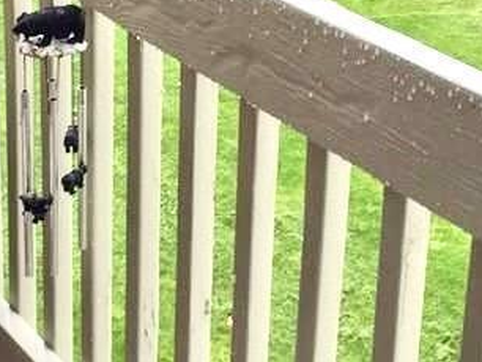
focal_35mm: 97
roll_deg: +1.7
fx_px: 1352
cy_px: -11
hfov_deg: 19.8
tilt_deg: -20.0
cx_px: 35
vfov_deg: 15.0
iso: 32
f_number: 2.2
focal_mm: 4.15
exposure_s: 1/60
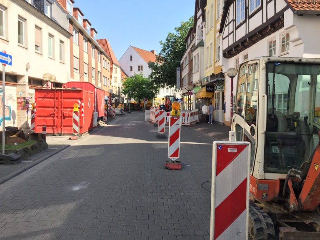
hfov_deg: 61.7
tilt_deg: -3.4
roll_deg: +0.5
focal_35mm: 29
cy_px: 120
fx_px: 268
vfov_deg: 48.2
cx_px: 160
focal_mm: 4.15
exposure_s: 1/807
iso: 32
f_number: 2.2
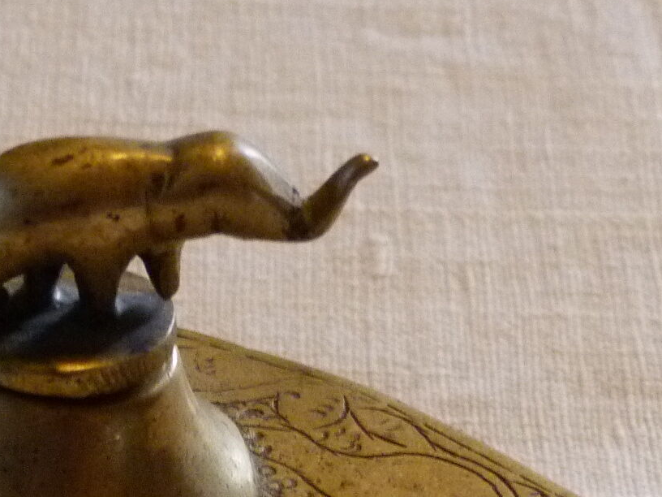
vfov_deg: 7.1
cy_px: 627
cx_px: 191
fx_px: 3959
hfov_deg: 9.5
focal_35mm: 207
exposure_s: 1/15
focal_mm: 11.8
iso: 400
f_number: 3.3
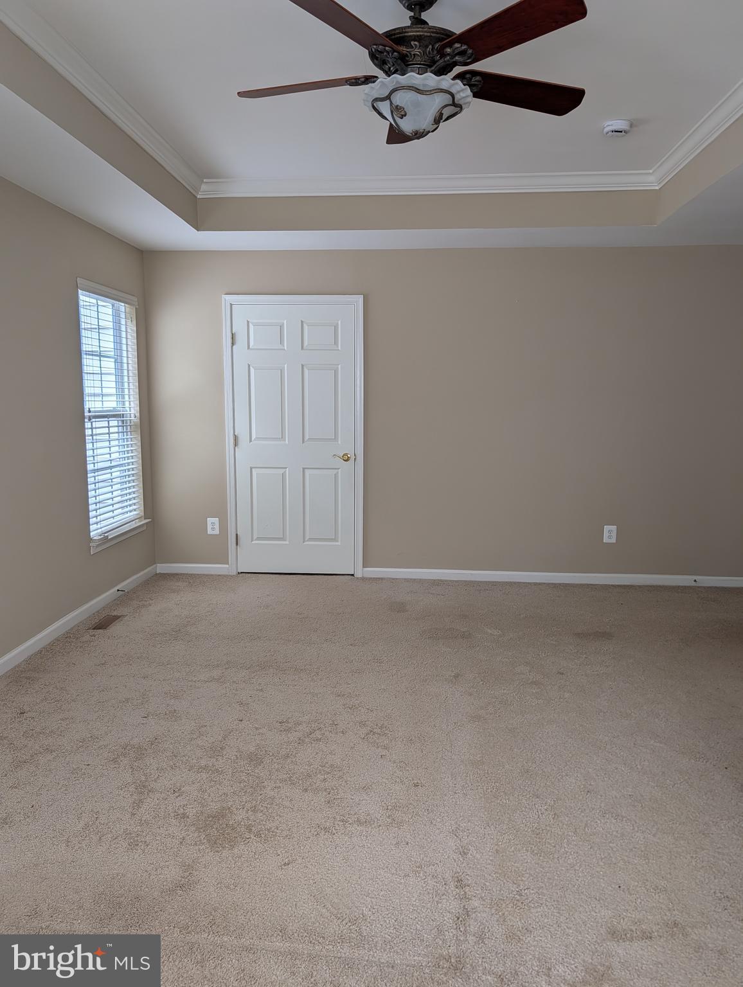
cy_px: 494
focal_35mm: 24
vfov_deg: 71.5
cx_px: 372
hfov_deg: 56.9
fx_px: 685
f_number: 1.68
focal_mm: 6.9
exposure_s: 1/63.5
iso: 19
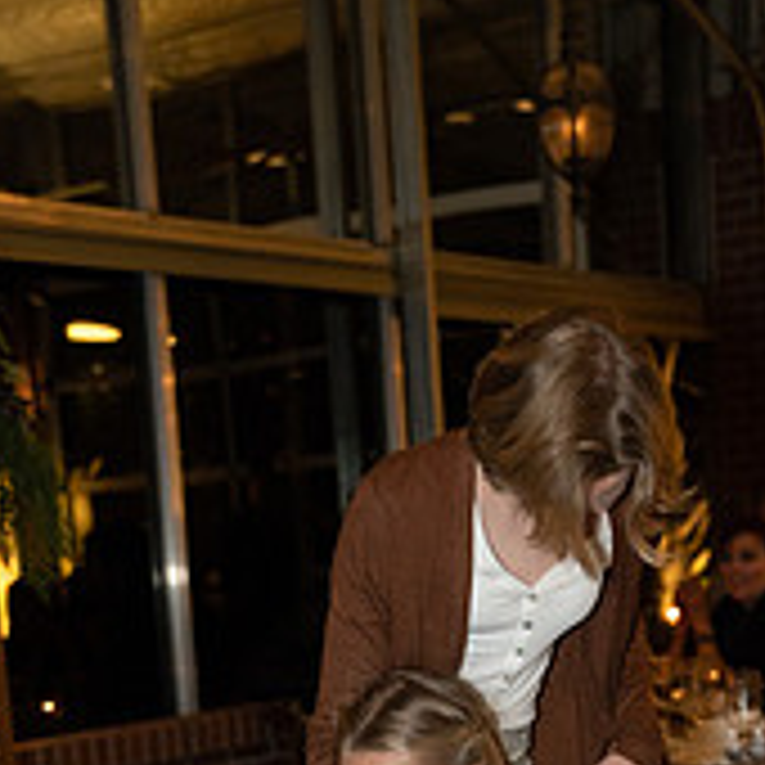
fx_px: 2250
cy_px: 886
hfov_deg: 19.3
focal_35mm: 90
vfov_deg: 18.4
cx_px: 292
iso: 1600
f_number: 2.8
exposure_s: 1/125
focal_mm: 40
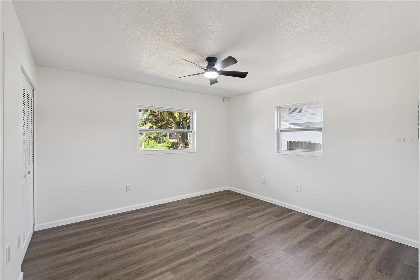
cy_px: 140
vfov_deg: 73.7
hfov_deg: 96.7
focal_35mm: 16
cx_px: 210
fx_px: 187
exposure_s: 1/40
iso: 400
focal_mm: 16
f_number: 9
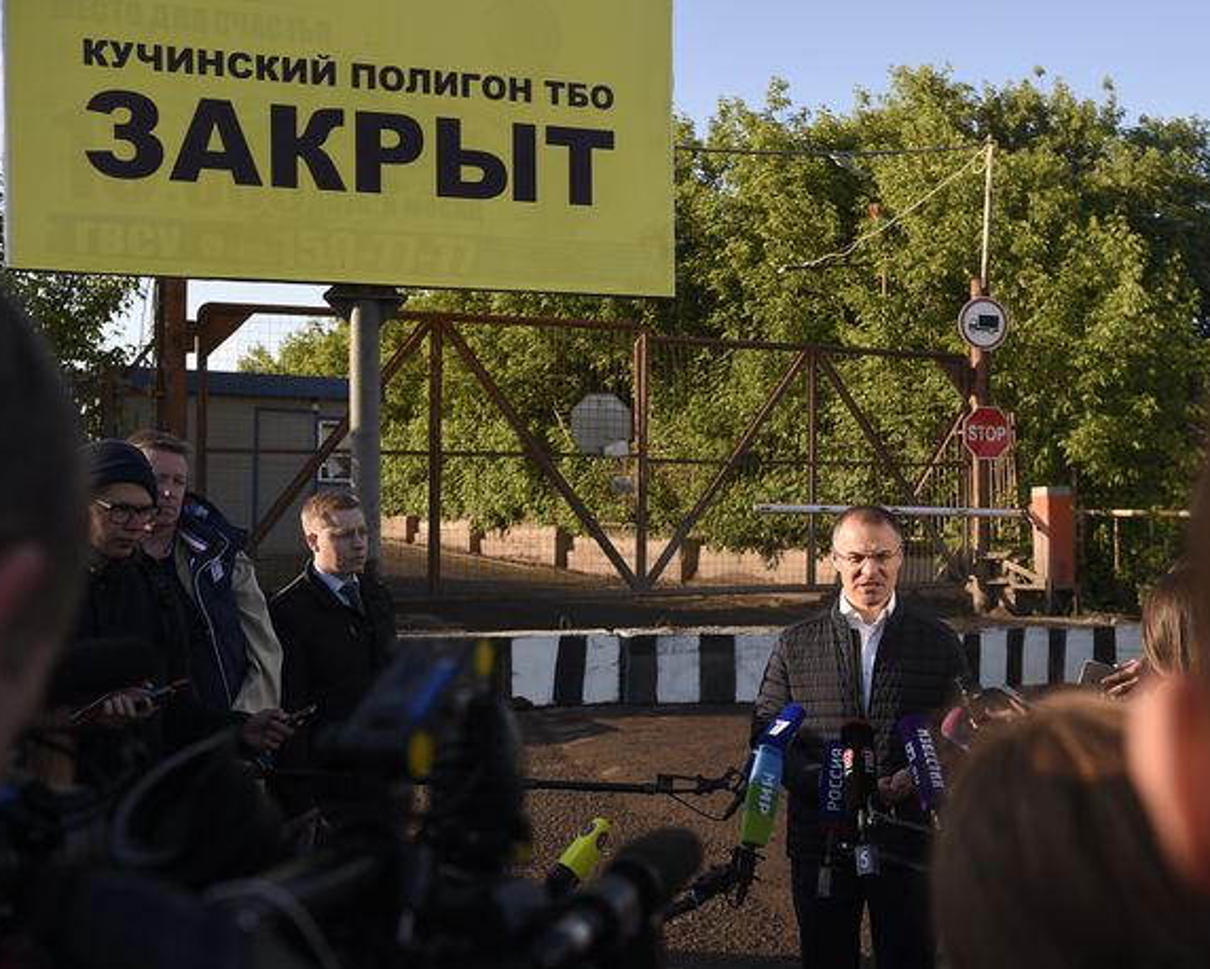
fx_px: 1397
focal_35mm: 39
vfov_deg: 38.2
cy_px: 491
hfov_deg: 46.8
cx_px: 662
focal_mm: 34
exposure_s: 1/640
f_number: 4
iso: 200
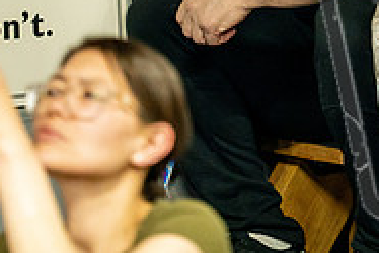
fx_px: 4899
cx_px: 298
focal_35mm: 465
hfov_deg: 4.4
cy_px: -122
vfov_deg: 3.0
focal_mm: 150
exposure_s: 1/320
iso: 4000
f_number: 2
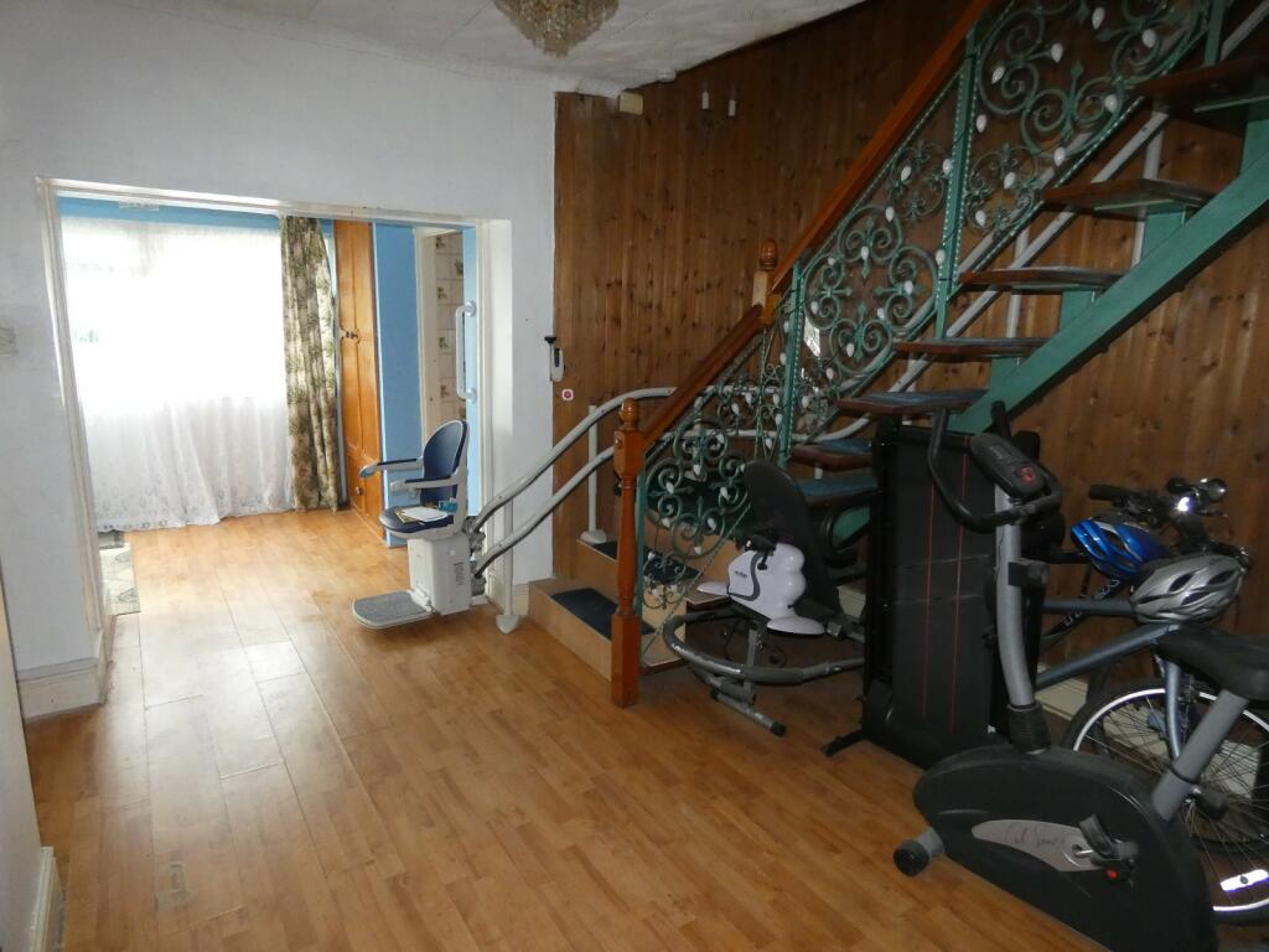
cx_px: 634
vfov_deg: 66.0
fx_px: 733
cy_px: 476
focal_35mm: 20
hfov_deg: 81.7
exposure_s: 1/60
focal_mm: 3.6
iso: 800
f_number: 2.8
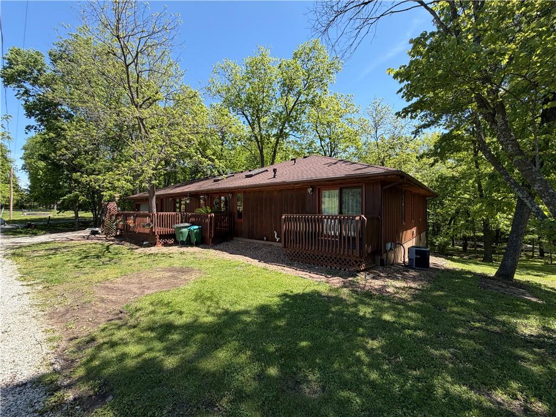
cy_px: 208
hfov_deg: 102.1
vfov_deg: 85.7
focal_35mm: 14
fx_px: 225
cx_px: 278
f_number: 2.2
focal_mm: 2.22
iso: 40
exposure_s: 1/510
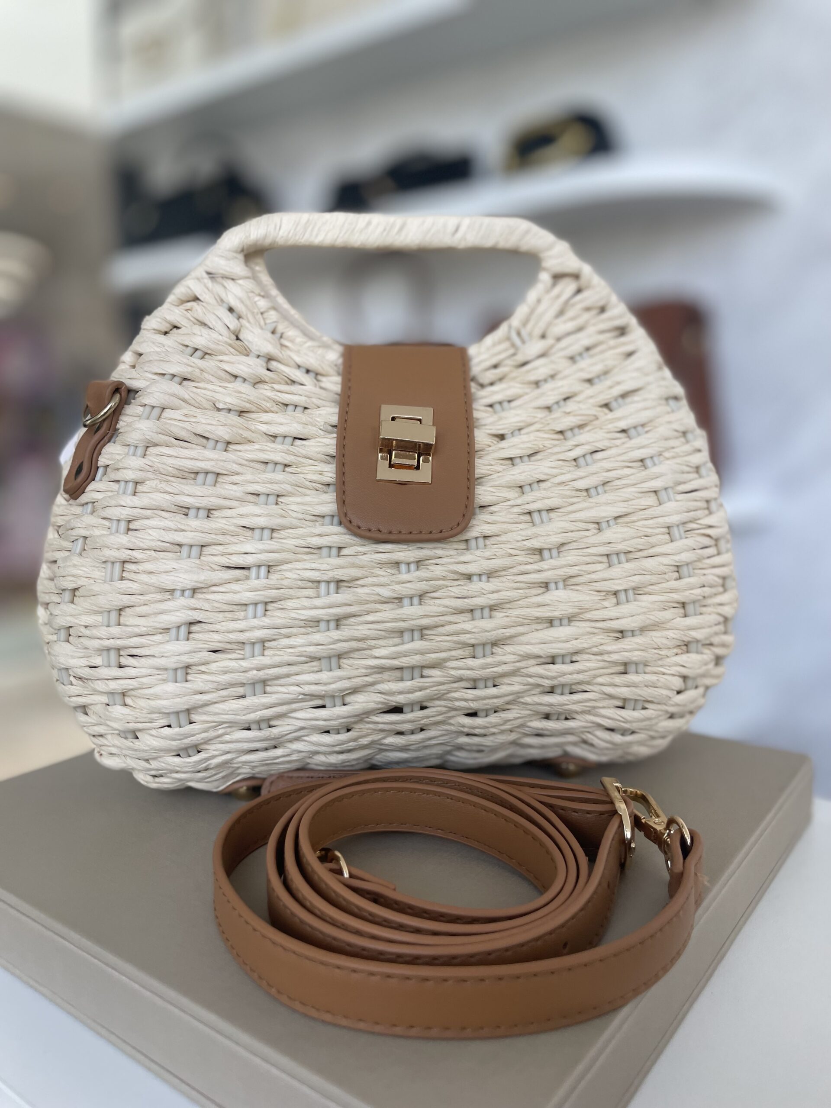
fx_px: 832
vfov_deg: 67.3
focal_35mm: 26
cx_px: 416
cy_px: 554
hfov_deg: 53.1
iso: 50
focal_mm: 4.2
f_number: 1.6
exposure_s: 1/487
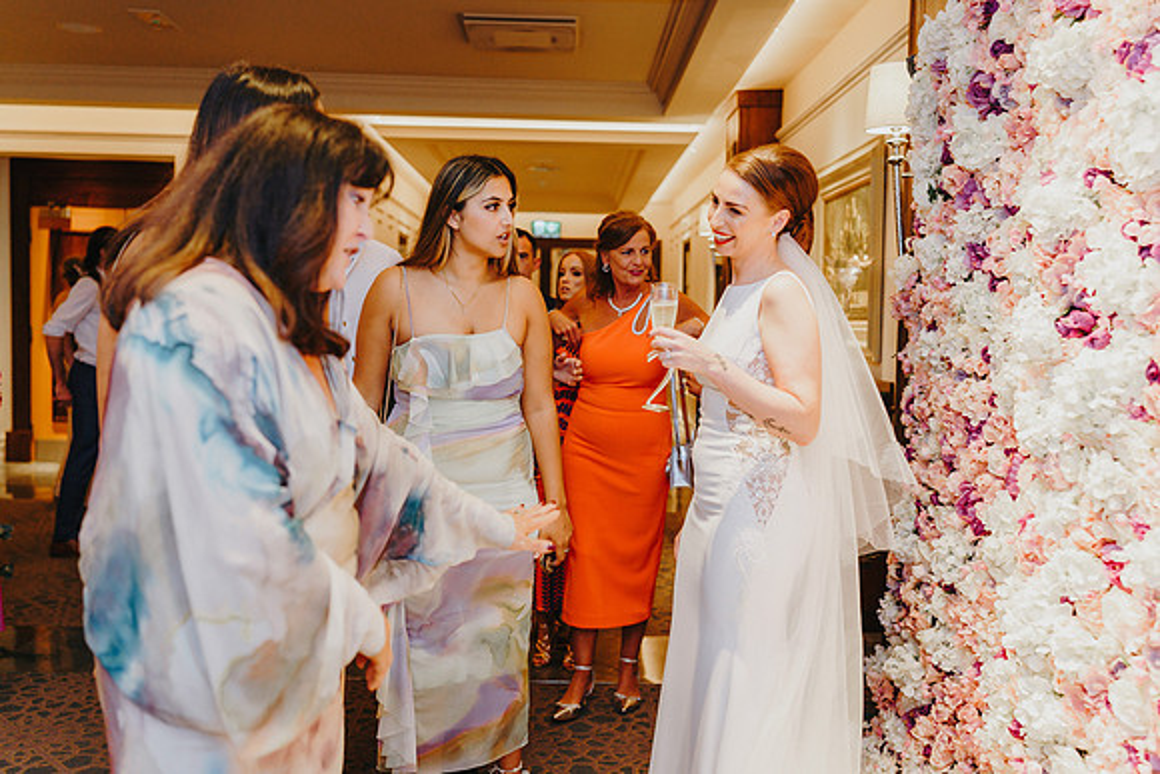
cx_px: 580
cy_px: 387
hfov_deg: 54.4
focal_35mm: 35
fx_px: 1128
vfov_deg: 37.9
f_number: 2.2
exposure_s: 1/200
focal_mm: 35
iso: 640
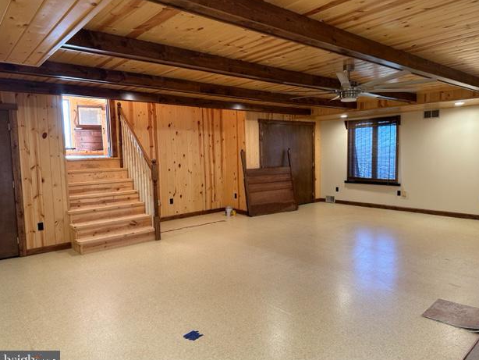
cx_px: 249
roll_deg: +0.6
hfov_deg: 69.3
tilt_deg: -5.0
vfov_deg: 54.9
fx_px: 346
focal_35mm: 25
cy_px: 184
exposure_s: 1/60
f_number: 1.78
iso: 160
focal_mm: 6.86
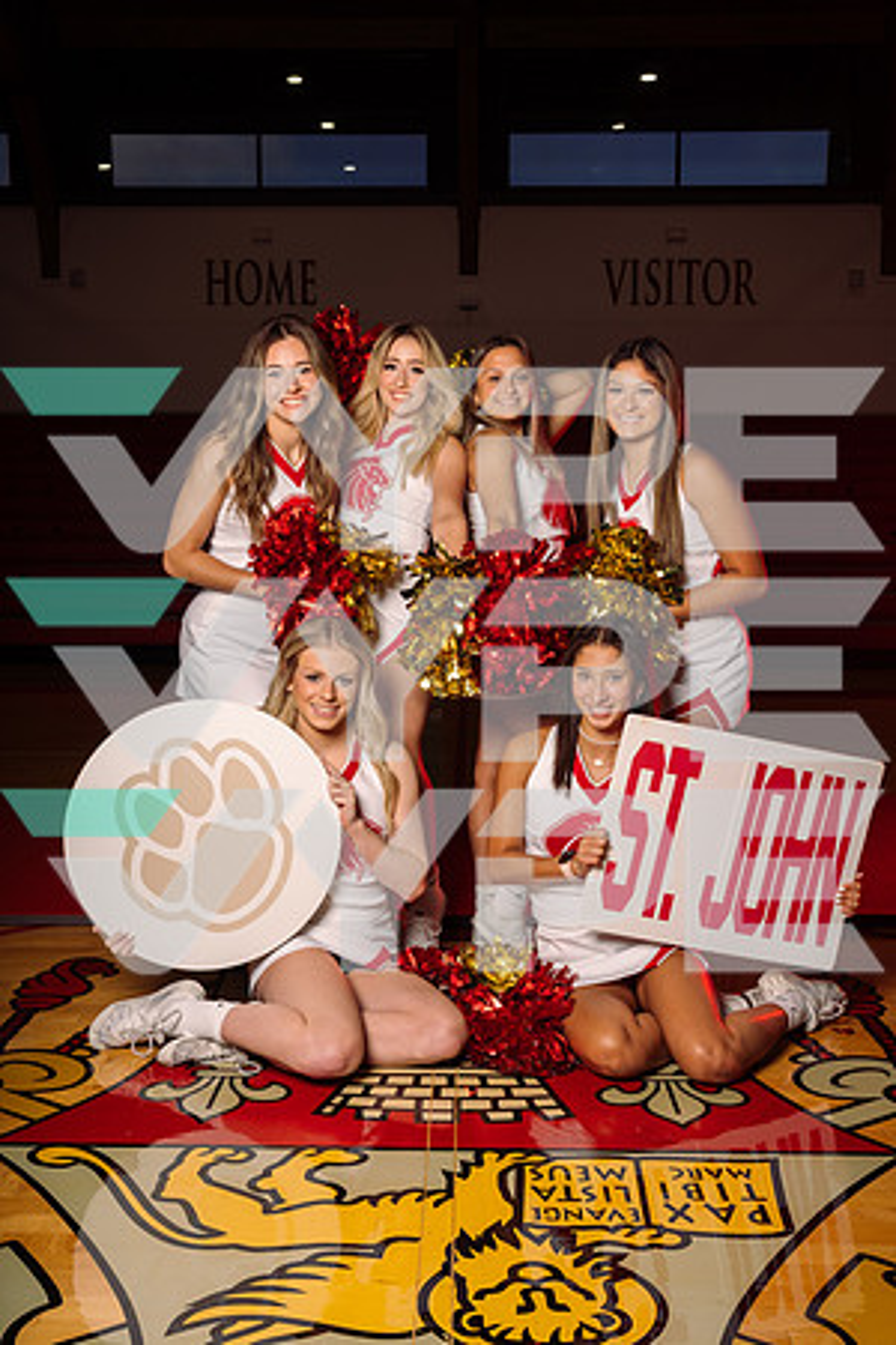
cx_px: 448
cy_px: 672
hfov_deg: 36.9
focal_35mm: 36
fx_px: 1344
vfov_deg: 53.1
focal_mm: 36
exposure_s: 1/250
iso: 160
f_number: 10
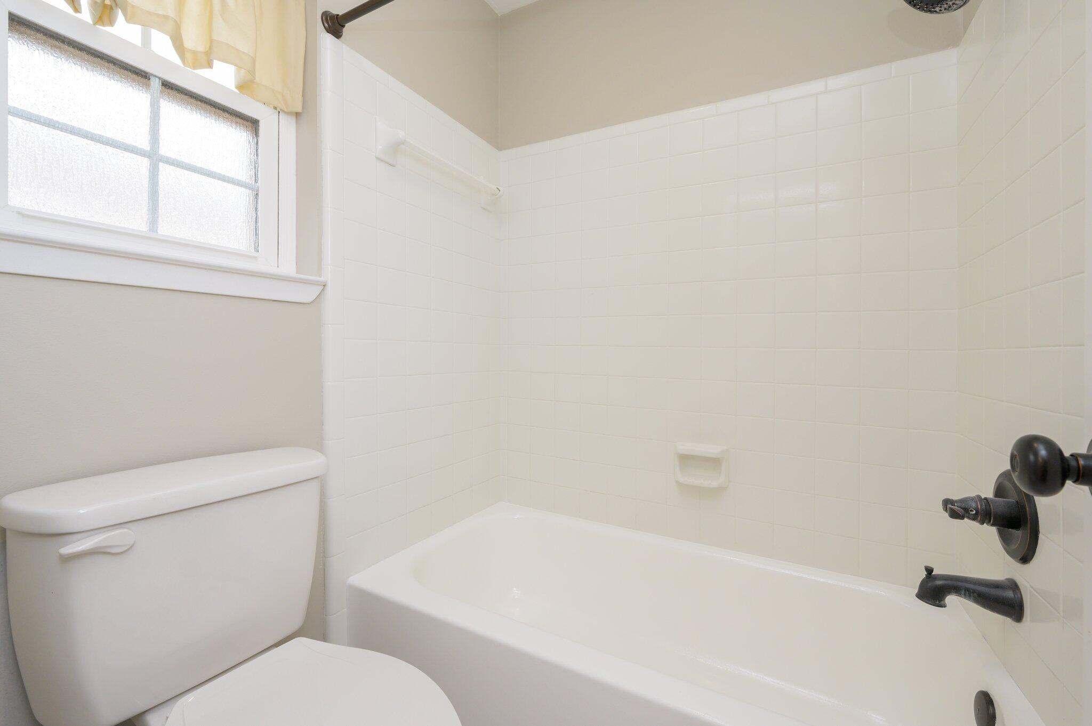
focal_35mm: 14
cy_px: 363
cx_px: 546
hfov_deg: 104.3
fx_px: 424
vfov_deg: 81.1
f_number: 9
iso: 320
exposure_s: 1/60
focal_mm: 14
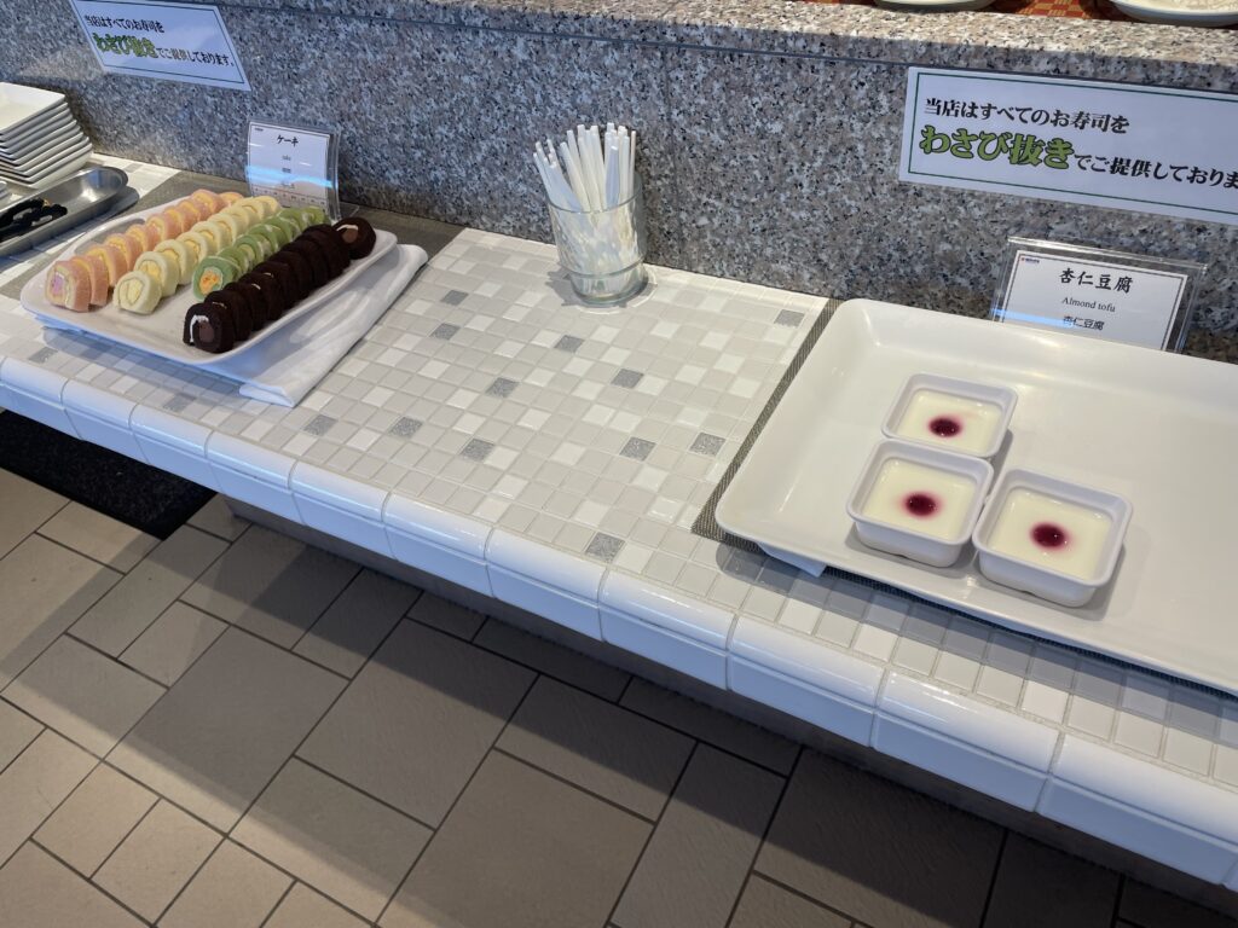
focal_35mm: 26
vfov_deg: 53.1
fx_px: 930
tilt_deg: -45.2
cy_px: 464
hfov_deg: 67.3
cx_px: 619
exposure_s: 1/121
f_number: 1.6
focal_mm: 4.2
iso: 32
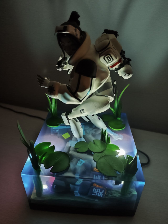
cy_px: 112
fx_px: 149
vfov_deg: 73.9
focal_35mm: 23
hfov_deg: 58.9
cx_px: 84
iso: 12800
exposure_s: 1/6.25
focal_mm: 6.14
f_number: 1.65
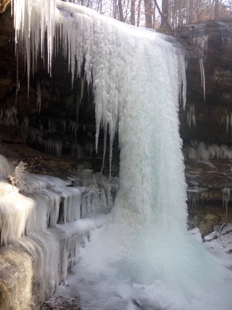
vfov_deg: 51.4
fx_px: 322
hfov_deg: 39.6
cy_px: 158
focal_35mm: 36
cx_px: 122
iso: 50
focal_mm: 4.12
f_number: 2.4
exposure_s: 1/249
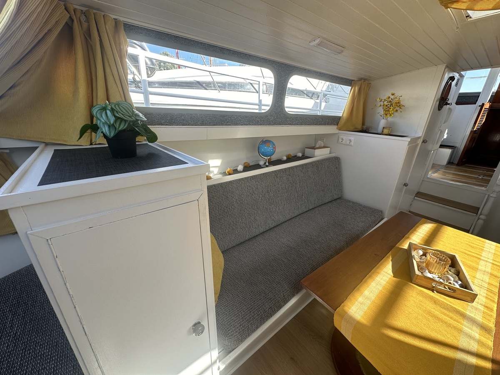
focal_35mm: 14
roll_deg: -2.4
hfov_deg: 102.1
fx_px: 202
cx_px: 250
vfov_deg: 85.7
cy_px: 188
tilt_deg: -22.0
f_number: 2.2
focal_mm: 2.22
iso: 40
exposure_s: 1/199
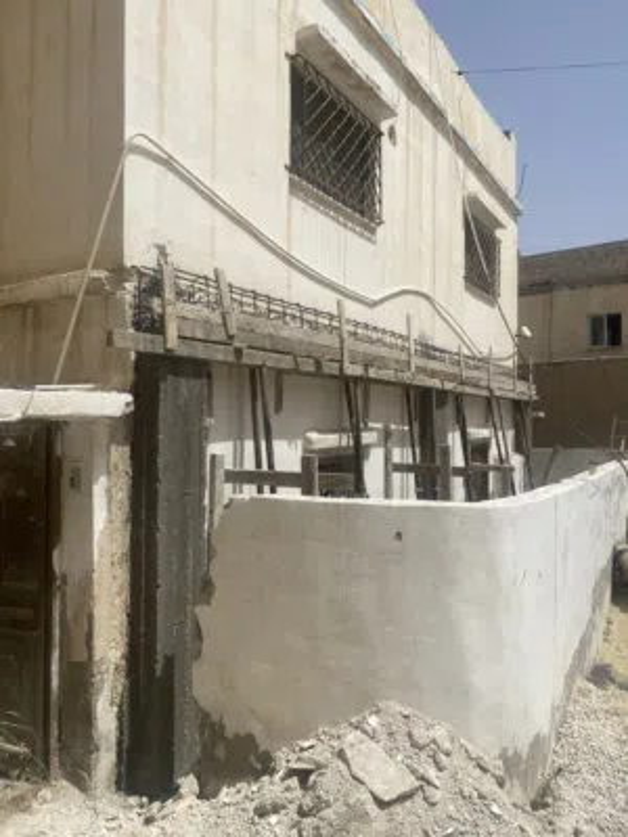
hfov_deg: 53.1
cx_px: 314
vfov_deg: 67.3
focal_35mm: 26
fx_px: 629
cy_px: 418
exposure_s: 1/6757
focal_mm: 4.25
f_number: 1.8
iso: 32
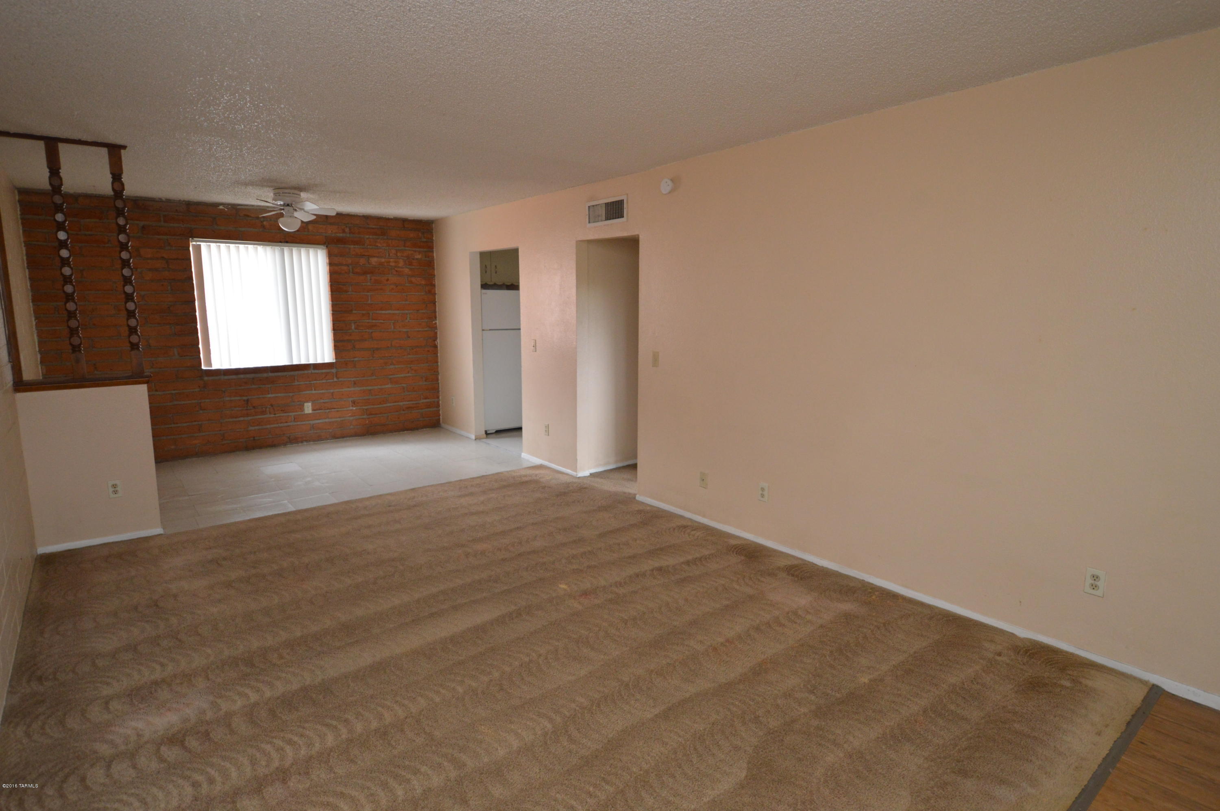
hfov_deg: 90.1
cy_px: 406
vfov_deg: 67.3
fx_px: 609
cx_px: 610
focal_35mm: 18
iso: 800
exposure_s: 1/60
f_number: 3.8
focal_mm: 12
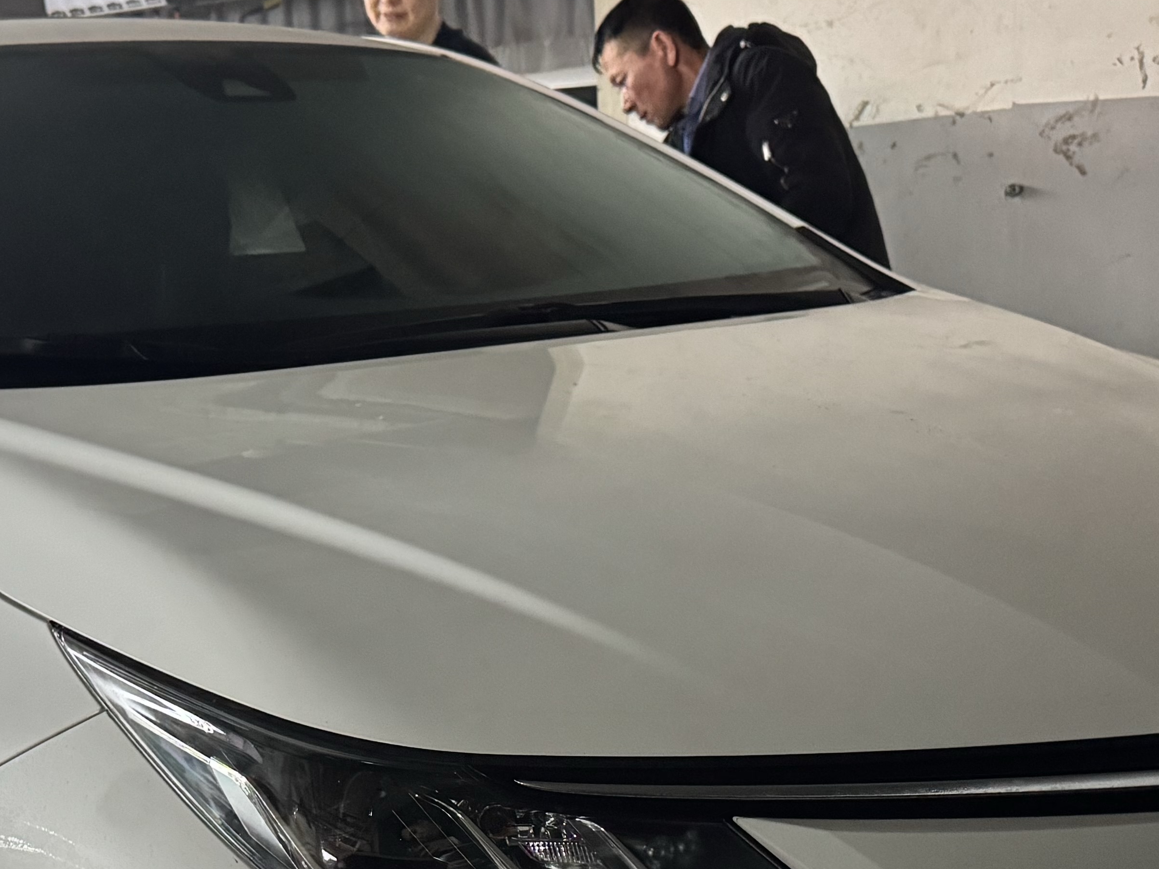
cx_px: 447
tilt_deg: -16.0
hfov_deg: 33.6
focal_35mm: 57
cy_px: 755
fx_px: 1909
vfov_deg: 25.0
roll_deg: +3.7
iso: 800
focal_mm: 6.76
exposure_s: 1/60
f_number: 1.78
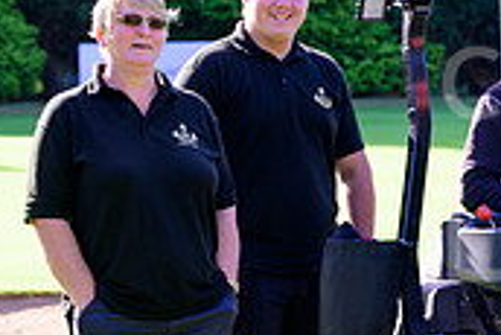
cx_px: 824
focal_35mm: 286
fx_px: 3983
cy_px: 261
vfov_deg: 4.8
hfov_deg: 7.1
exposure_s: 1/125
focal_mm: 85
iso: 160
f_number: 6.3
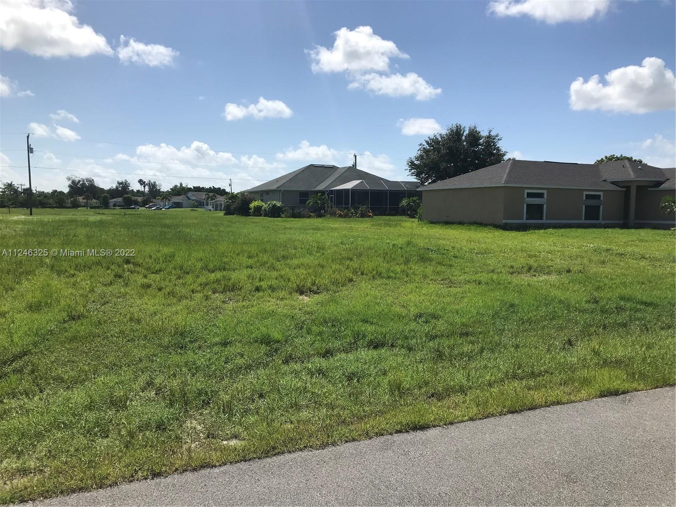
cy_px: 254
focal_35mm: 28
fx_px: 547
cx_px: 338
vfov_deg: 49.7
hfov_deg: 63.4
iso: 20
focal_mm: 3.99
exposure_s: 1/4167
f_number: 1.8
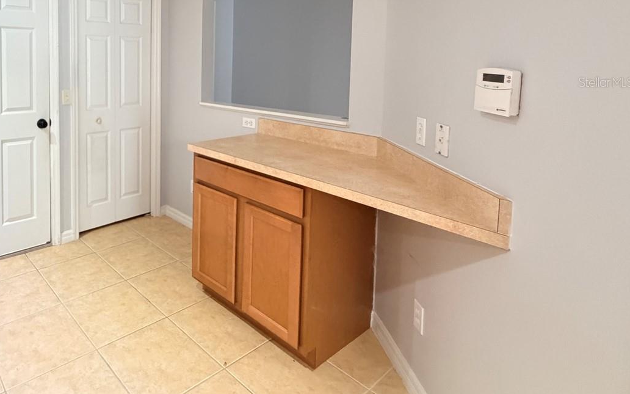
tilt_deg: -3.5
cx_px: 148
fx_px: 395
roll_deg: +0.4
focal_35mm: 23
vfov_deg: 50.0
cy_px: 82
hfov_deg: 71.2
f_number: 2.2
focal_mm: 2.22
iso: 640
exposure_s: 1/60
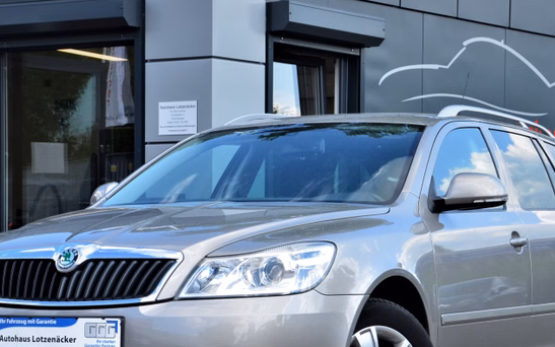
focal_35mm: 116
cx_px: 282
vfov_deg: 11.3
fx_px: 1755
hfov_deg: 18.0
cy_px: 250
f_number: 11
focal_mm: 52
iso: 200
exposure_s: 1/100
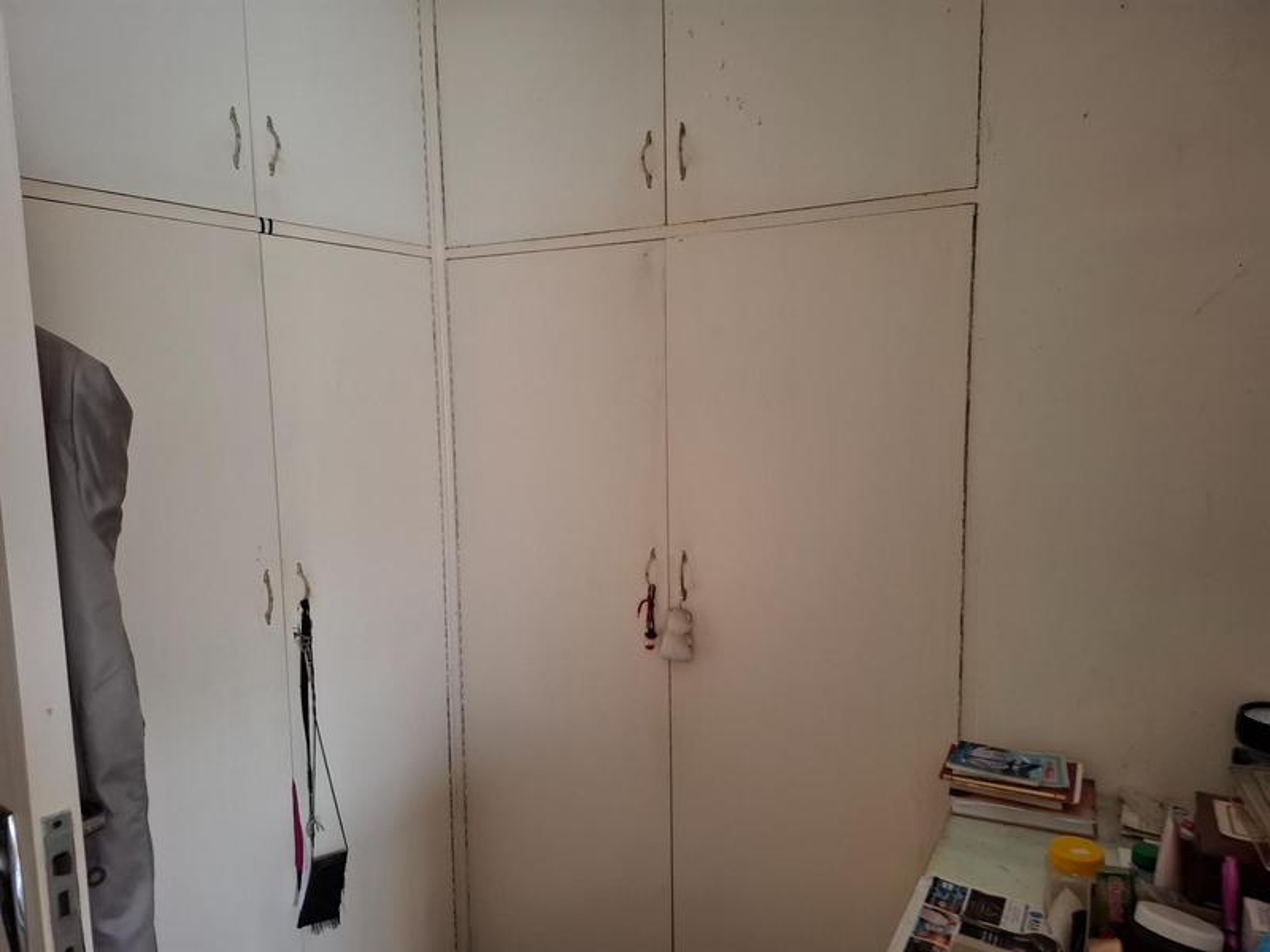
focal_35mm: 23
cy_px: 476
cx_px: 635
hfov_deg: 73.9
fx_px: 844
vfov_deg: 58.9
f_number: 1.8
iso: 400
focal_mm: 5.54
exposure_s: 1/24
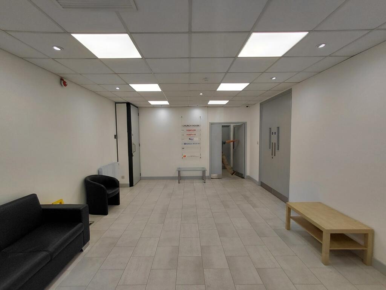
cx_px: 193
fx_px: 178
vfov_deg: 78.1
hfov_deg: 94.5
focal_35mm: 16
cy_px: 145
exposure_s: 1/160
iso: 40
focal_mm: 1.64
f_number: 2.2
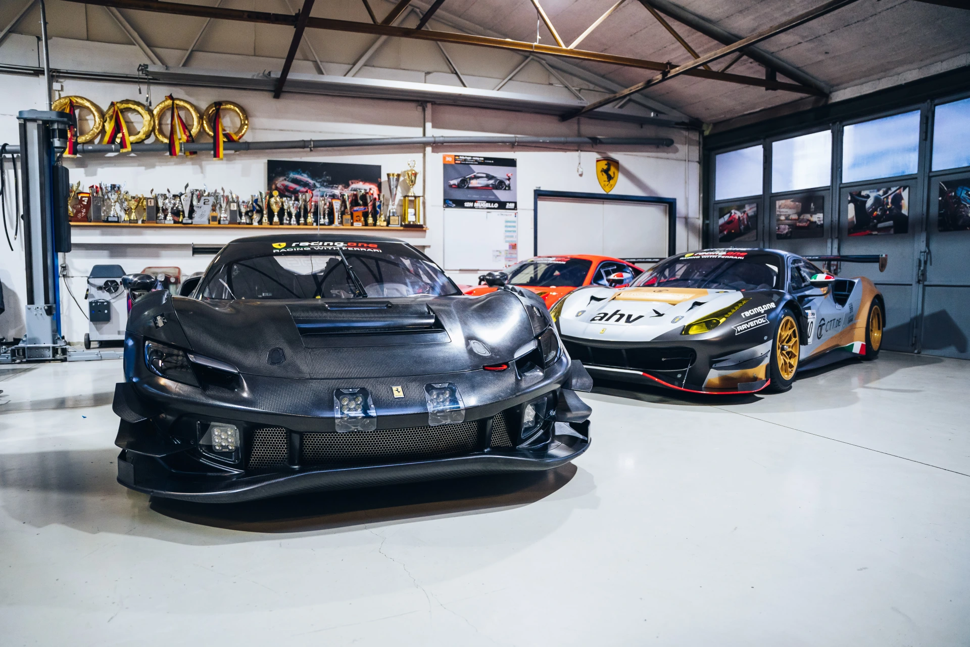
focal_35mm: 24
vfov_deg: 53.1
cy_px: 324
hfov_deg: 73.7
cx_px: 485
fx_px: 647
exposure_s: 1/320
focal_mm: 24
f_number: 2.8
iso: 2000
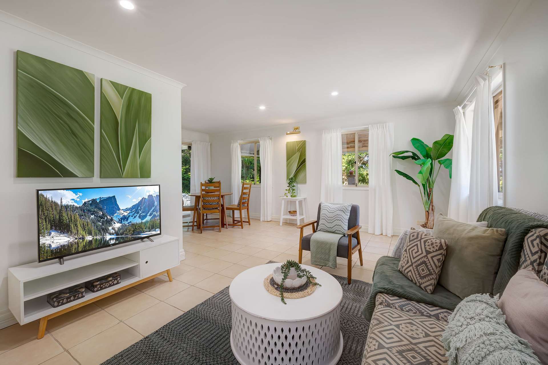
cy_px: 182
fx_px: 213
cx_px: 274
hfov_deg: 104.3
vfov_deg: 81.1
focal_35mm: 14
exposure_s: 1/5
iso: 400
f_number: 14
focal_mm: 14
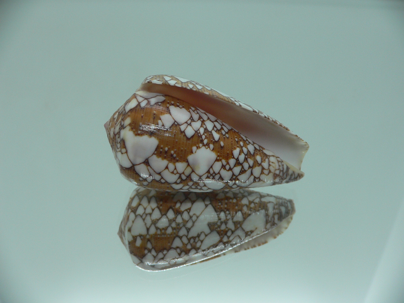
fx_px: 408
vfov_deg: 40.7
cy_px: 152
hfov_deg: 52.6
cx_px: 202
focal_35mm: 35
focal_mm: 4.6
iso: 80
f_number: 2.8
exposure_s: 1/60
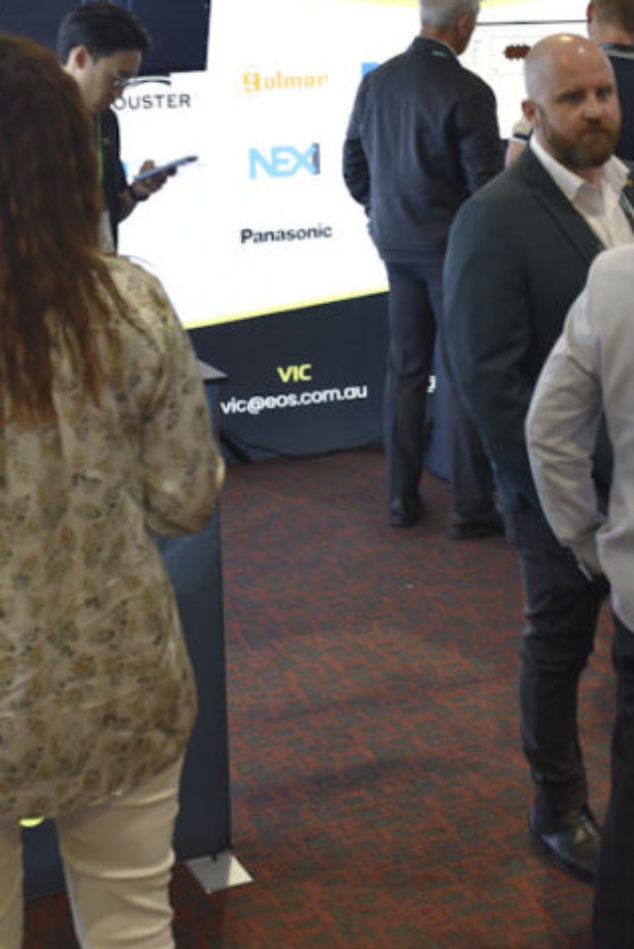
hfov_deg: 17.9
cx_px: 425
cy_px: 298
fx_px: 2006
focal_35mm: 76
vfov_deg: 26.5
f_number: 4
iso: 640
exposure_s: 1/60
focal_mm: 35
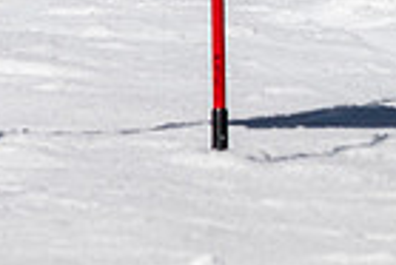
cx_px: -142
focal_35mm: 2349
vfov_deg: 0.6
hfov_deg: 0.9
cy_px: -409
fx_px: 25866
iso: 200
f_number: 8
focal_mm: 400
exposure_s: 1/2000
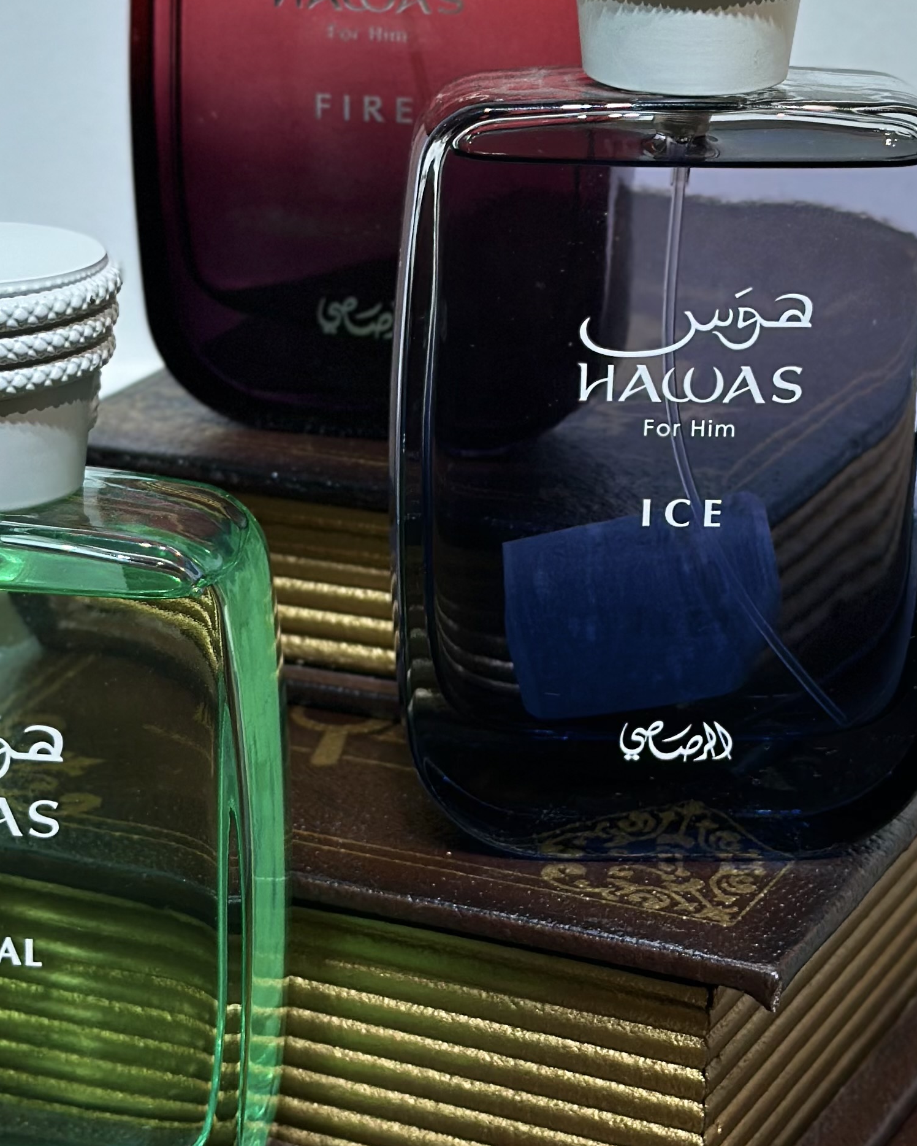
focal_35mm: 101
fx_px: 3426
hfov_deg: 15.2
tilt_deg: -16.4
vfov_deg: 19.0
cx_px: 455
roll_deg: -1.6
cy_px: 437
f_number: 1.78
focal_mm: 6.86
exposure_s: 1/460
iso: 80
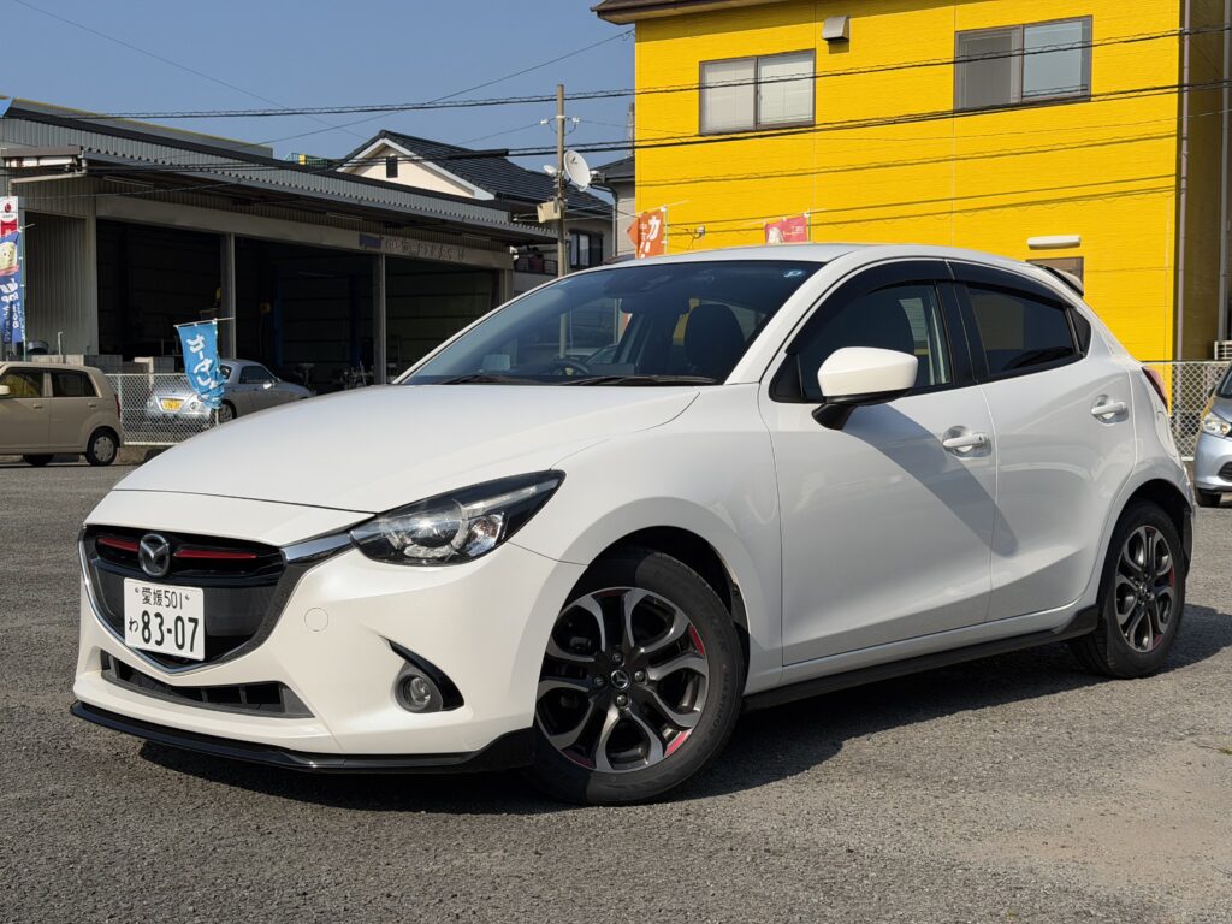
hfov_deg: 39.7
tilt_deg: -2.1
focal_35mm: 48
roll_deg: +0.1
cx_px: 616
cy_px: 462
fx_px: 1708
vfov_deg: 30.3
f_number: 1.78
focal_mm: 6.76
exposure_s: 1/9901
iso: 64
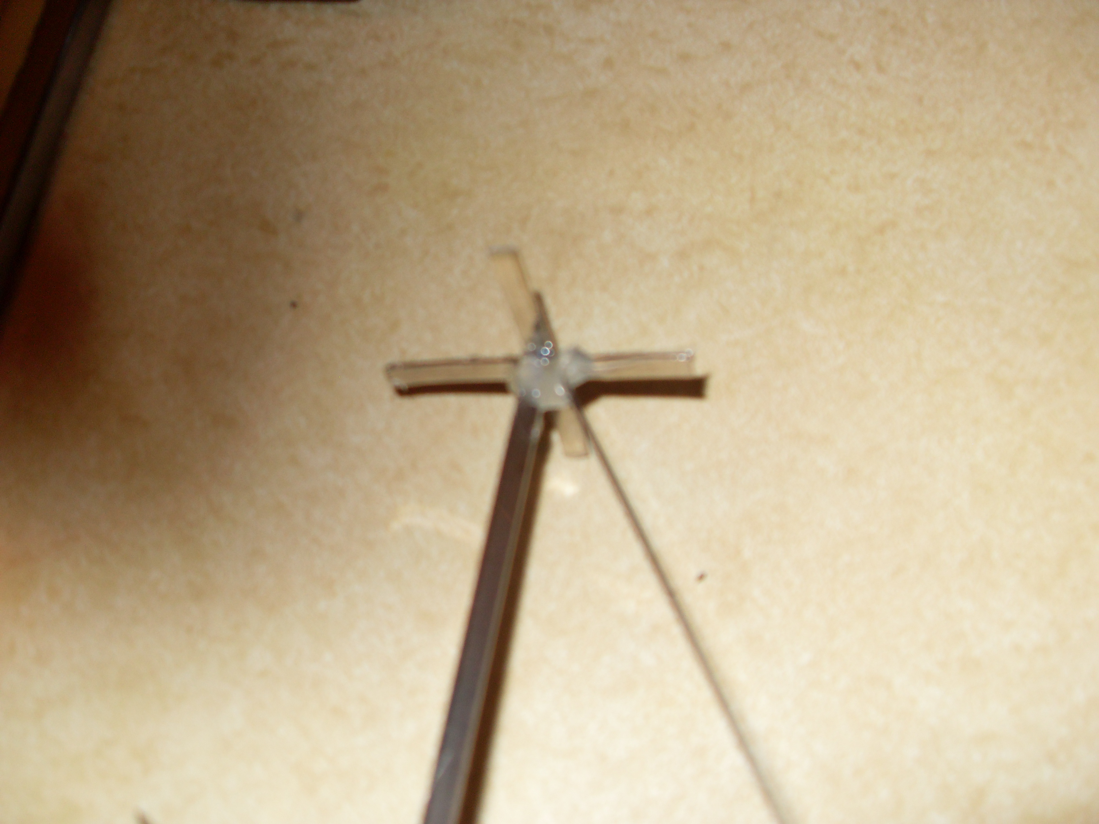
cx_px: 550
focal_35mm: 37
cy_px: 412
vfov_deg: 38.7
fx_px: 1175
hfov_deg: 50.1
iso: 100
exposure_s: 1/45
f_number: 2.8
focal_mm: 6.3
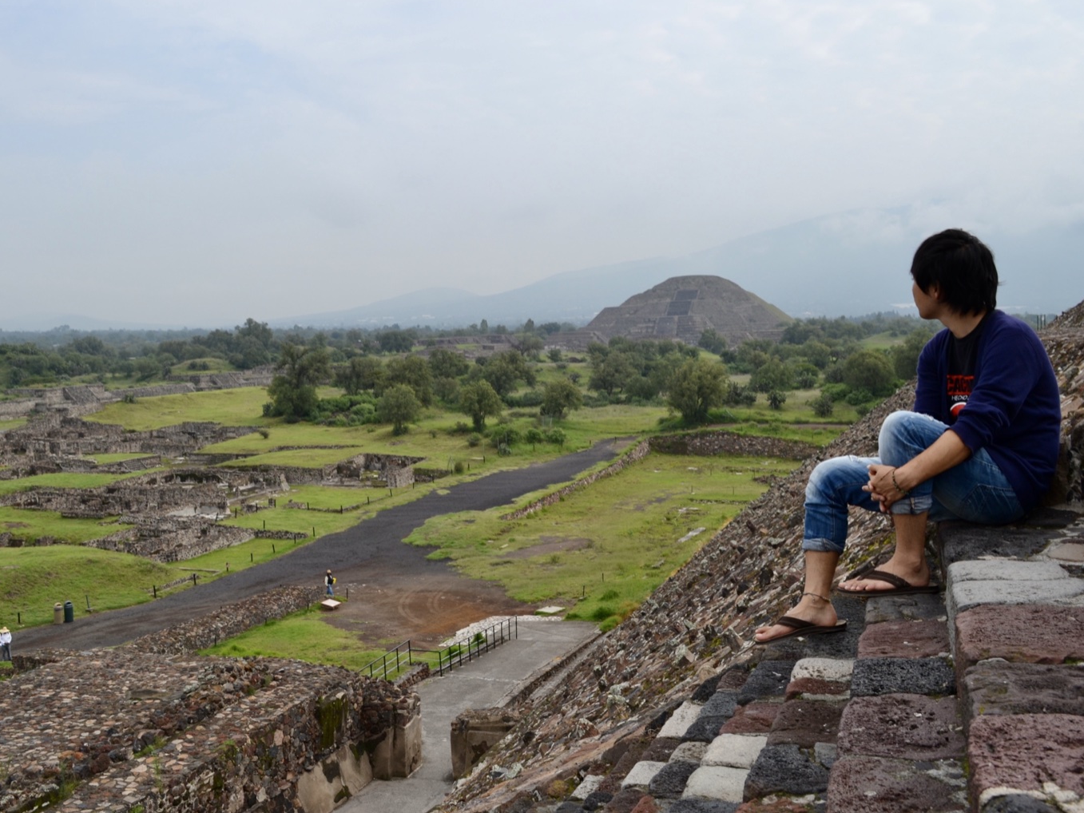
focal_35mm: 34
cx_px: 492
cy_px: 421
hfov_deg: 53.9
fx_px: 1065
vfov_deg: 41.8
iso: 100
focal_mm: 20
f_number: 7.1
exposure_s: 1/200
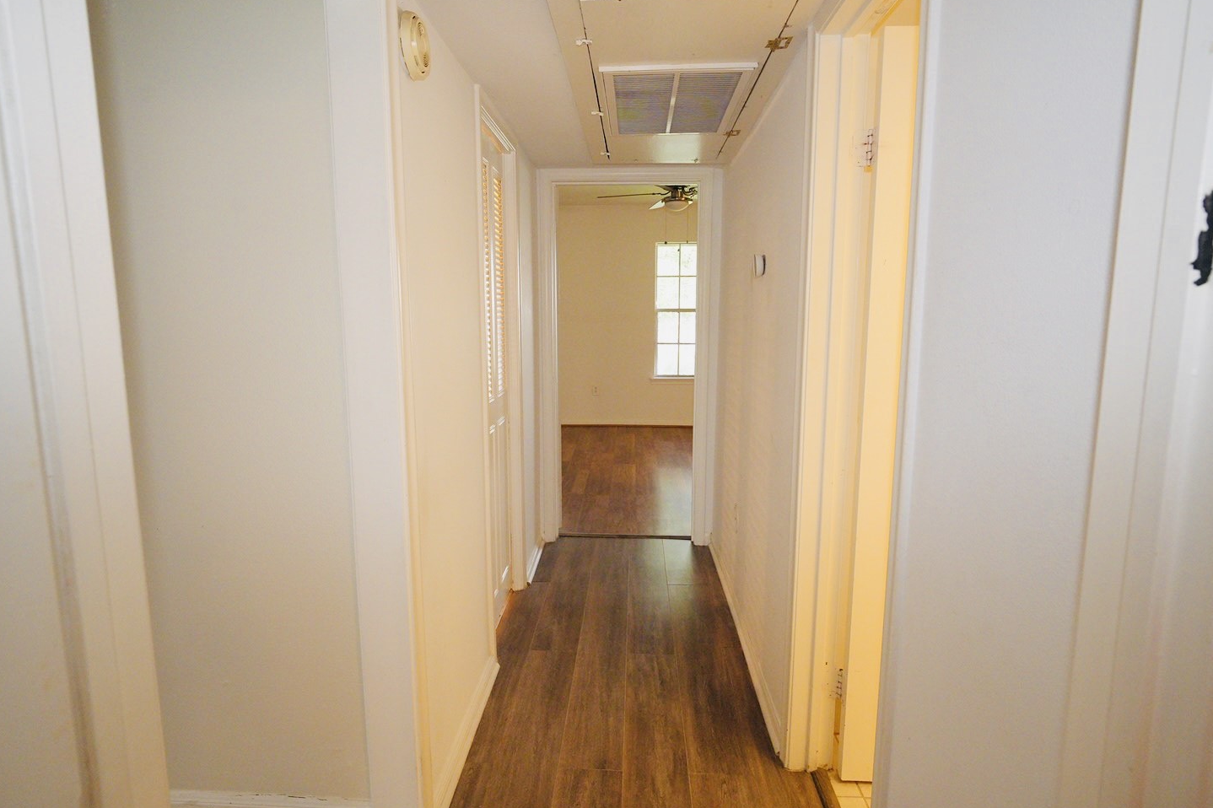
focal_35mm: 18
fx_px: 606
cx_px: 606
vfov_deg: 67.4
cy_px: 396
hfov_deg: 90.0
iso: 4000
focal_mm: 16
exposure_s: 1/50
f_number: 5.6
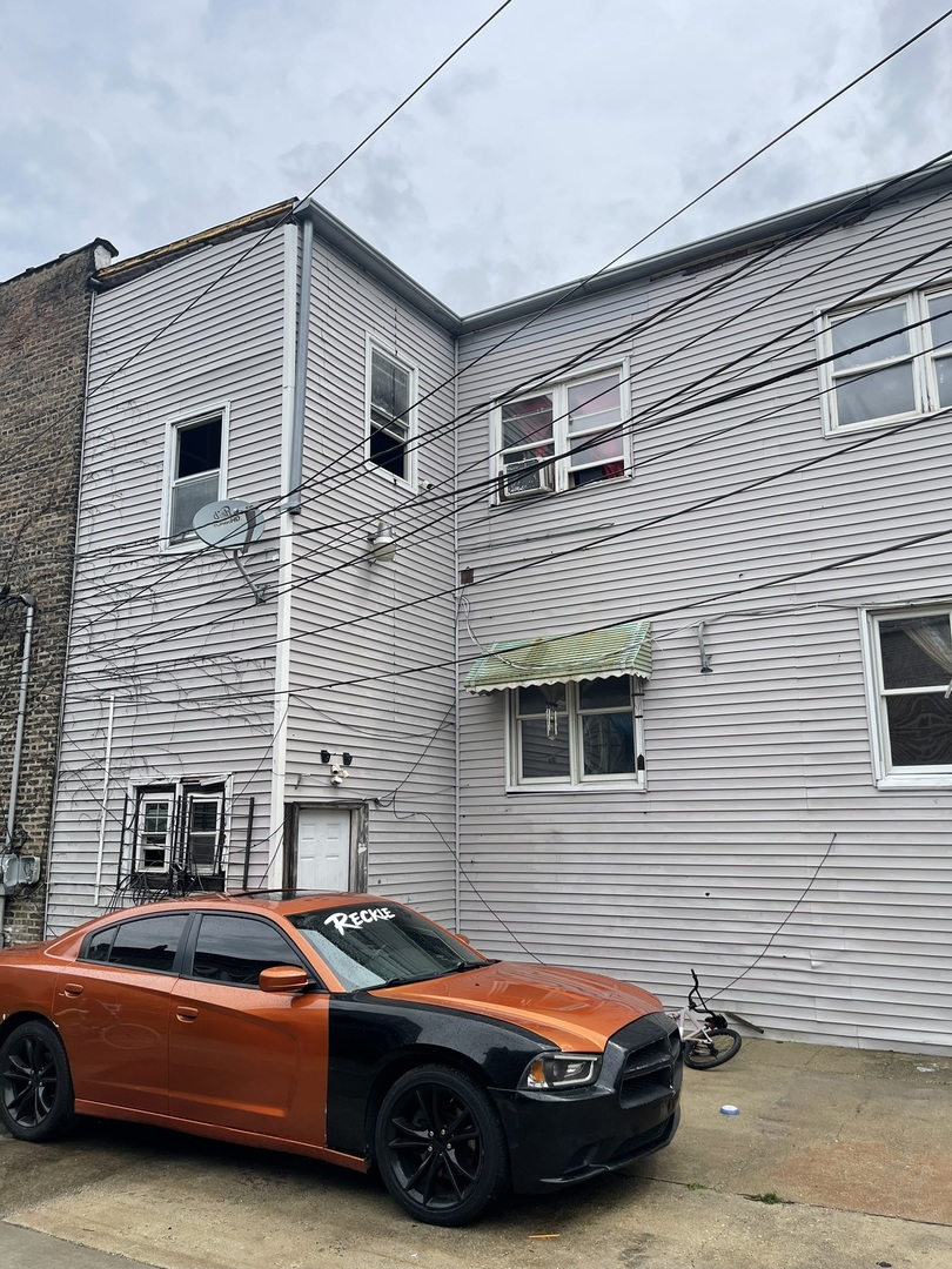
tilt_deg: +13.1
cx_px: 476
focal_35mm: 25
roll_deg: +0.7
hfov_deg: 54.9
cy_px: 634
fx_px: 917
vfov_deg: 69.4
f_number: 1.6
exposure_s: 1/2857
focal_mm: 5.1
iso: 32
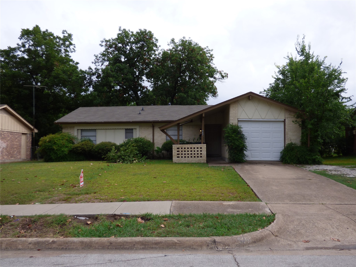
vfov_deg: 44.2
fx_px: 329
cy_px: 134
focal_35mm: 32
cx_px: 178
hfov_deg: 56.8
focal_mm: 5.53
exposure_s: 1/800
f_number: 3.3
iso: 100
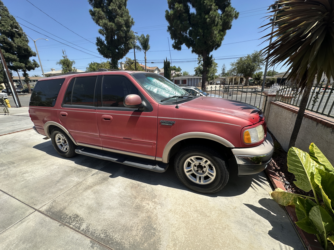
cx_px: 167
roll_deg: +2.0
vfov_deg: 85.7
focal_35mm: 14
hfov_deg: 102.1
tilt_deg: -17.6
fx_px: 135
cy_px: 125
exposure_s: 1/1159
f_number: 2.2
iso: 40
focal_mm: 2.22
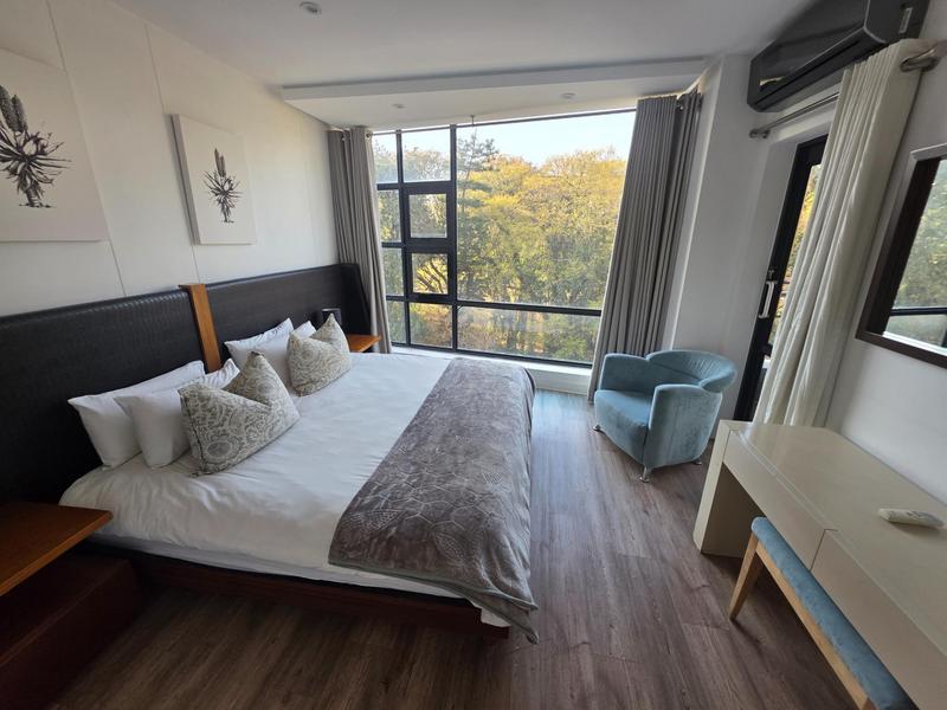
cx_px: 474
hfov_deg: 106.2
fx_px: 356
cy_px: 355
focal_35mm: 13
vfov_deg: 89.9
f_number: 1.9
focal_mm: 2.2
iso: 40
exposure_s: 1/100
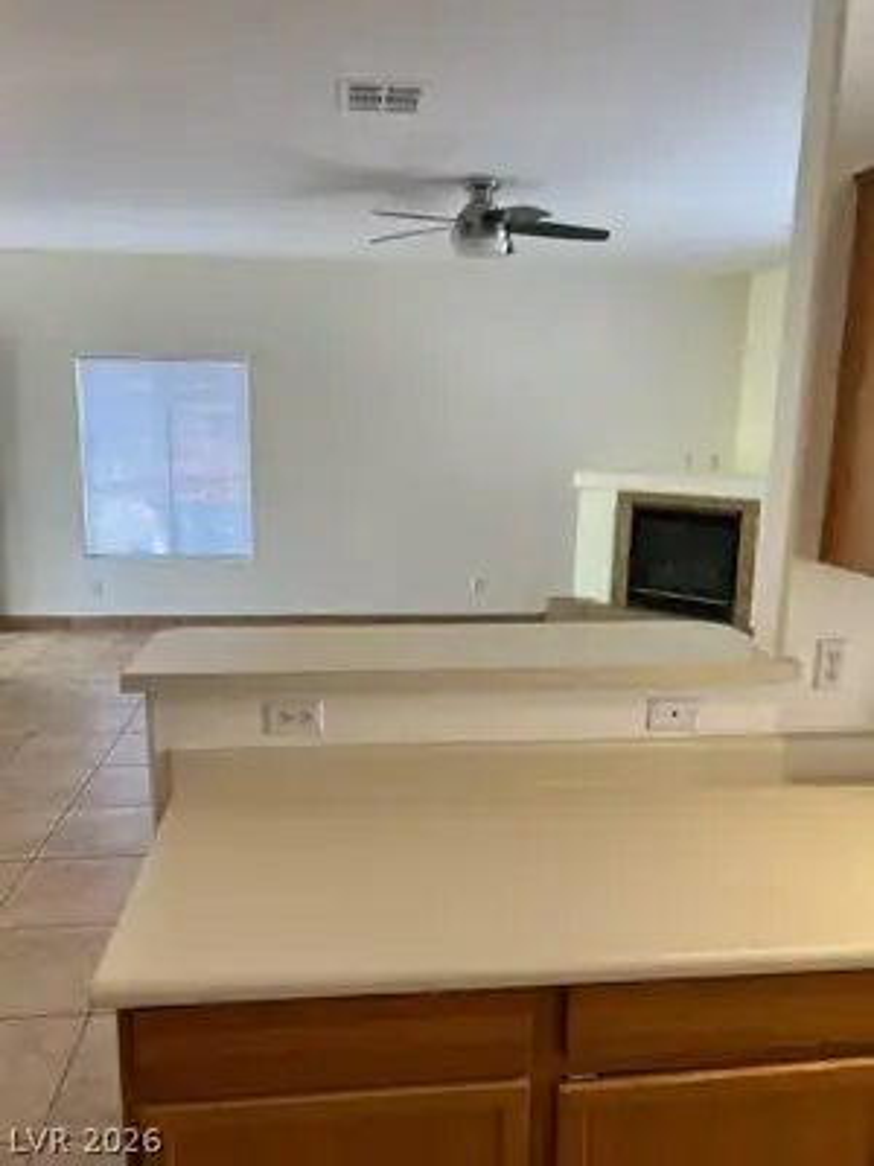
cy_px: 583
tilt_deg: -10.3
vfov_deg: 67.3
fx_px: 875
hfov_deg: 53.1
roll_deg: -1.2
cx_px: 437
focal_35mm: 26
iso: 64
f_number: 1.5
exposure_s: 1/120
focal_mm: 5.7
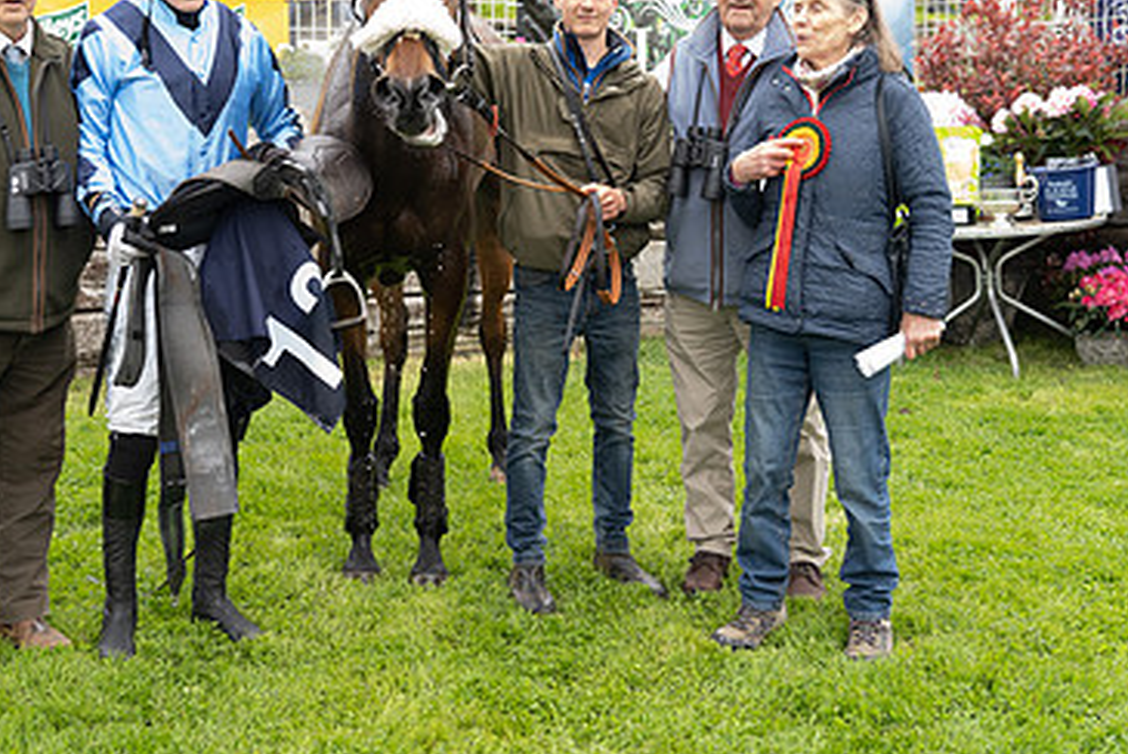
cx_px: 439
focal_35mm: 54
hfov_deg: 36.7
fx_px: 1693
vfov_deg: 25.0
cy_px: 246
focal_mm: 34
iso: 1600
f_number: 4
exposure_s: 1/640
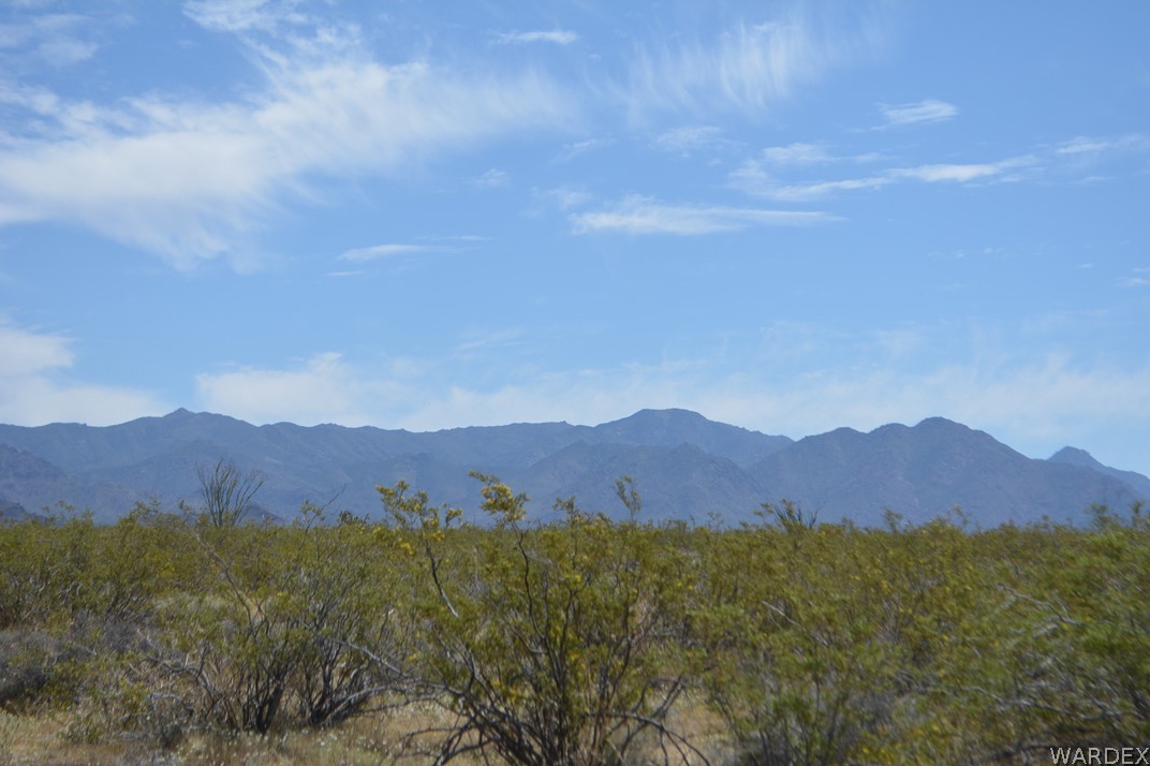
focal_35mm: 84
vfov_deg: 16.3
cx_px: 574
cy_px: 385
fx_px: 2667
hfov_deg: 24.3
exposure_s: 1/2000
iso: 400
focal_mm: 55
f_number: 8
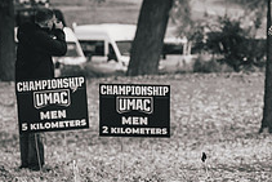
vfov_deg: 2.6
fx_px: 3992
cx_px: 295
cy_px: 48
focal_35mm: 528
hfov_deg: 3.9
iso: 400
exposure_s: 1/800
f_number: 6.3
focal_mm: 186
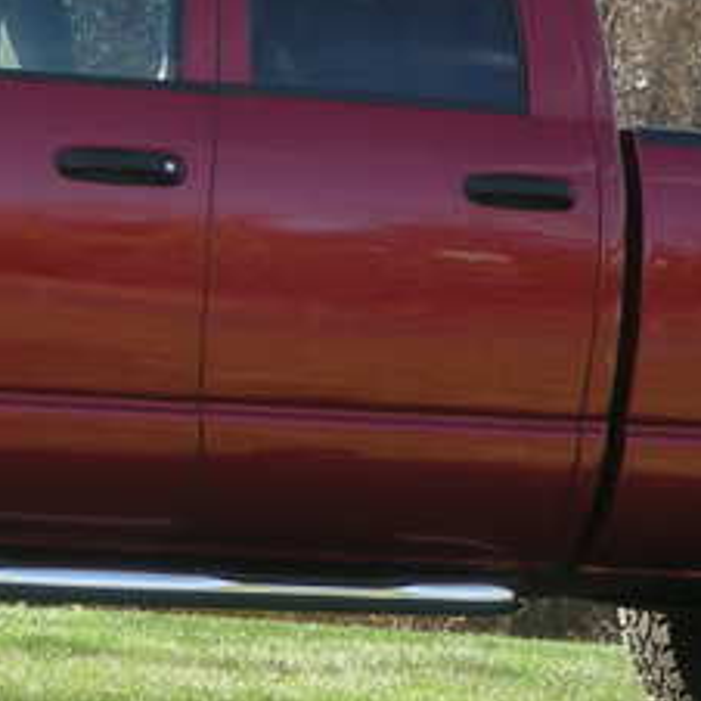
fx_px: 4491
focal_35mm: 196
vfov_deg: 8.9
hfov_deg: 8.9
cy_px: 164
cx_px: 121
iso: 50
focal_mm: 7.9
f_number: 3.2
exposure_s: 1/183
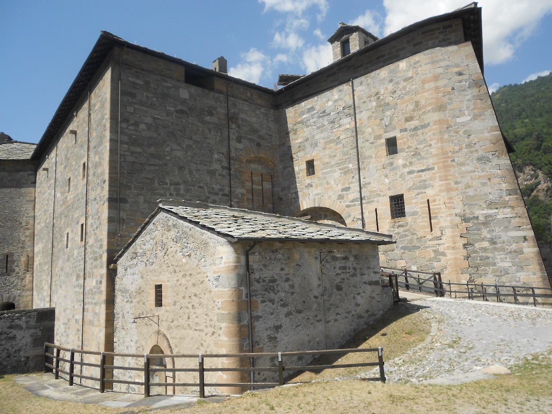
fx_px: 462
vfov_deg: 48.2
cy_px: 207
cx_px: 276
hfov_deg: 61.7
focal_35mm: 29
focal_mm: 5.1
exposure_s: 1/800
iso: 80
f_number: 3.4
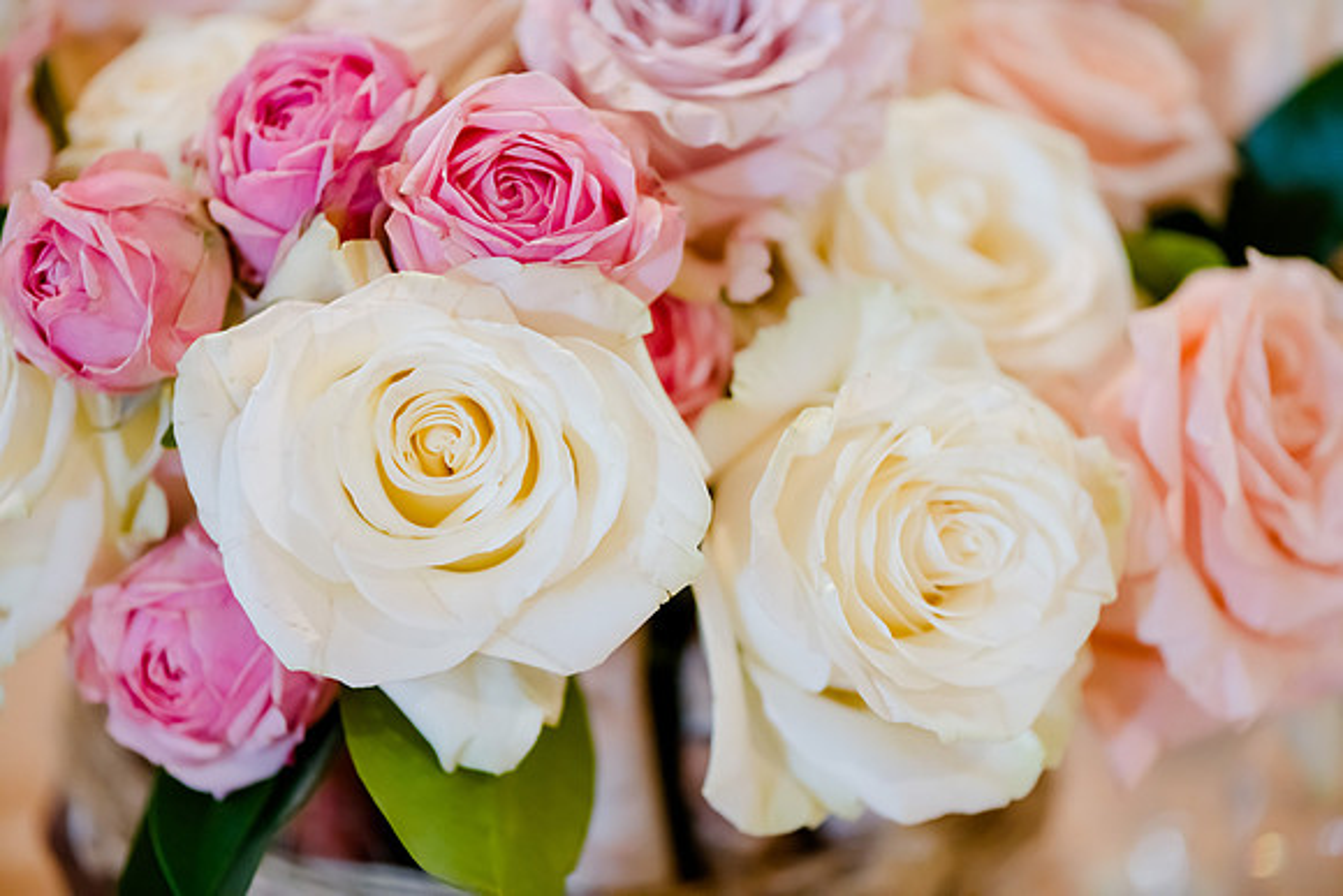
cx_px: 672
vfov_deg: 13.0
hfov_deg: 19.5
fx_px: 3918
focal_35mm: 105
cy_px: 448
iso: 2500
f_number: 3
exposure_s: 1/320
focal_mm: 105
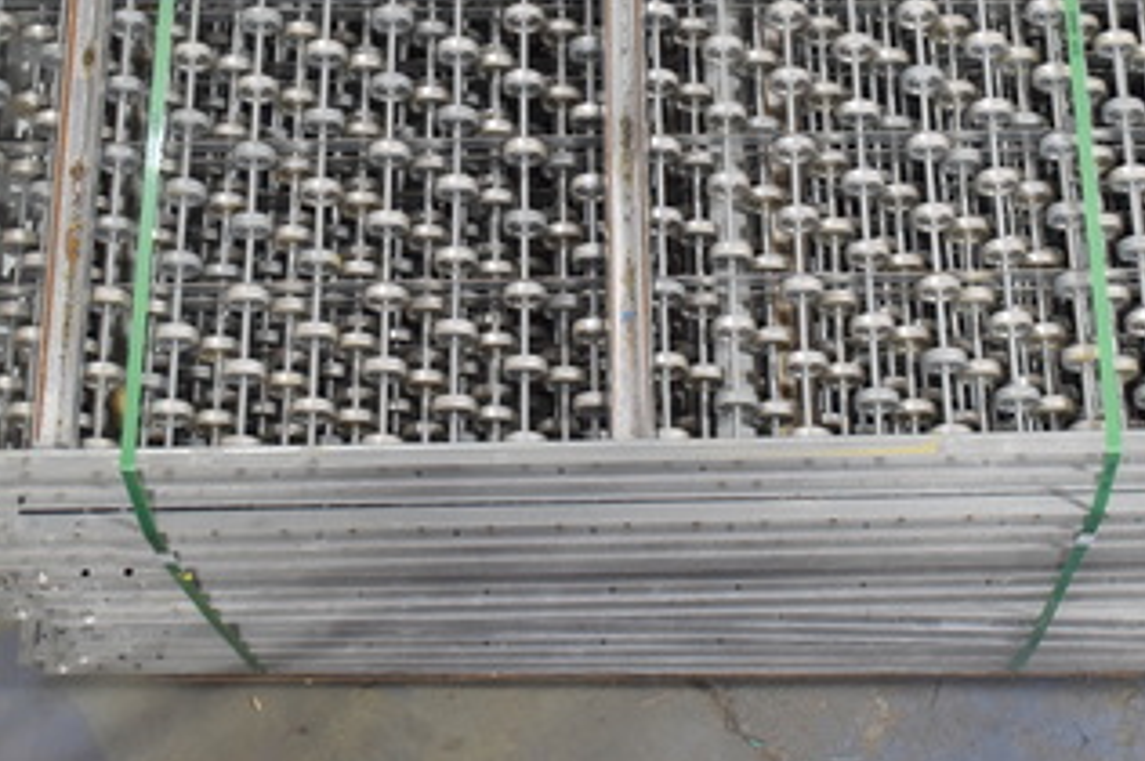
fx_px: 2415
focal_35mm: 76
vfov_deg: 17.8
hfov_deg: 26.6
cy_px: 190
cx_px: 670
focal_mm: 32
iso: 900
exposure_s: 1/125
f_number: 4.5
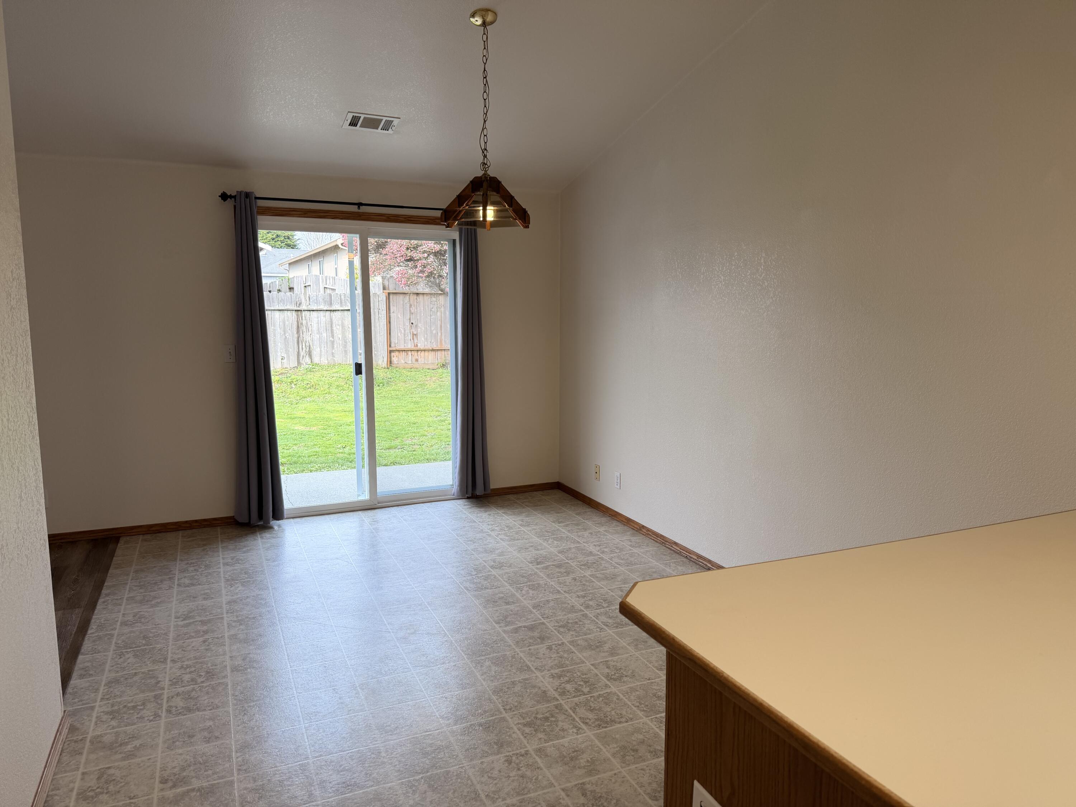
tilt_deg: -7.4
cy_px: 404
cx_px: 538
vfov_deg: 56.8
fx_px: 746
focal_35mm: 24
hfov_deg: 71.6
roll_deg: -0.4
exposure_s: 1/282
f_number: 1.78
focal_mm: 6.76
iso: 80
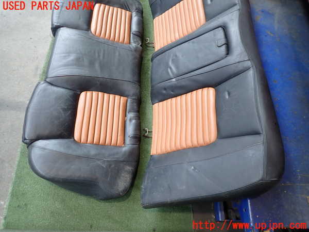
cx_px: 154
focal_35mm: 25
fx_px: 223
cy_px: 116
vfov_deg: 54.9
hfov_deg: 69.4
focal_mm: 4.5
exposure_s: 1/50
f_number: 2
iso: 200
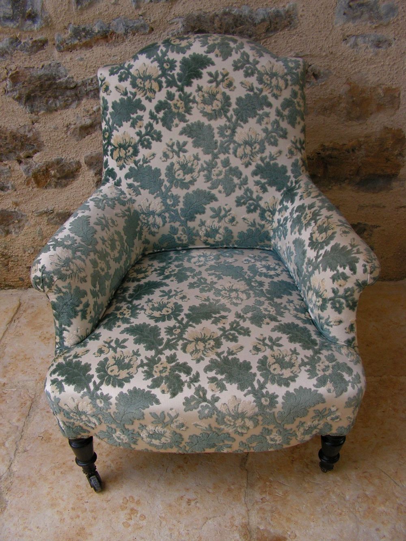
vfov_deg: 51.4
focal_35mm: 36
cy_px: 270
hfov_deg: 39.7
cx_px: 203
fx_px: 563
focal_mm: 6
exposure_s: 1/160
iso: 64
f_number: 3.2
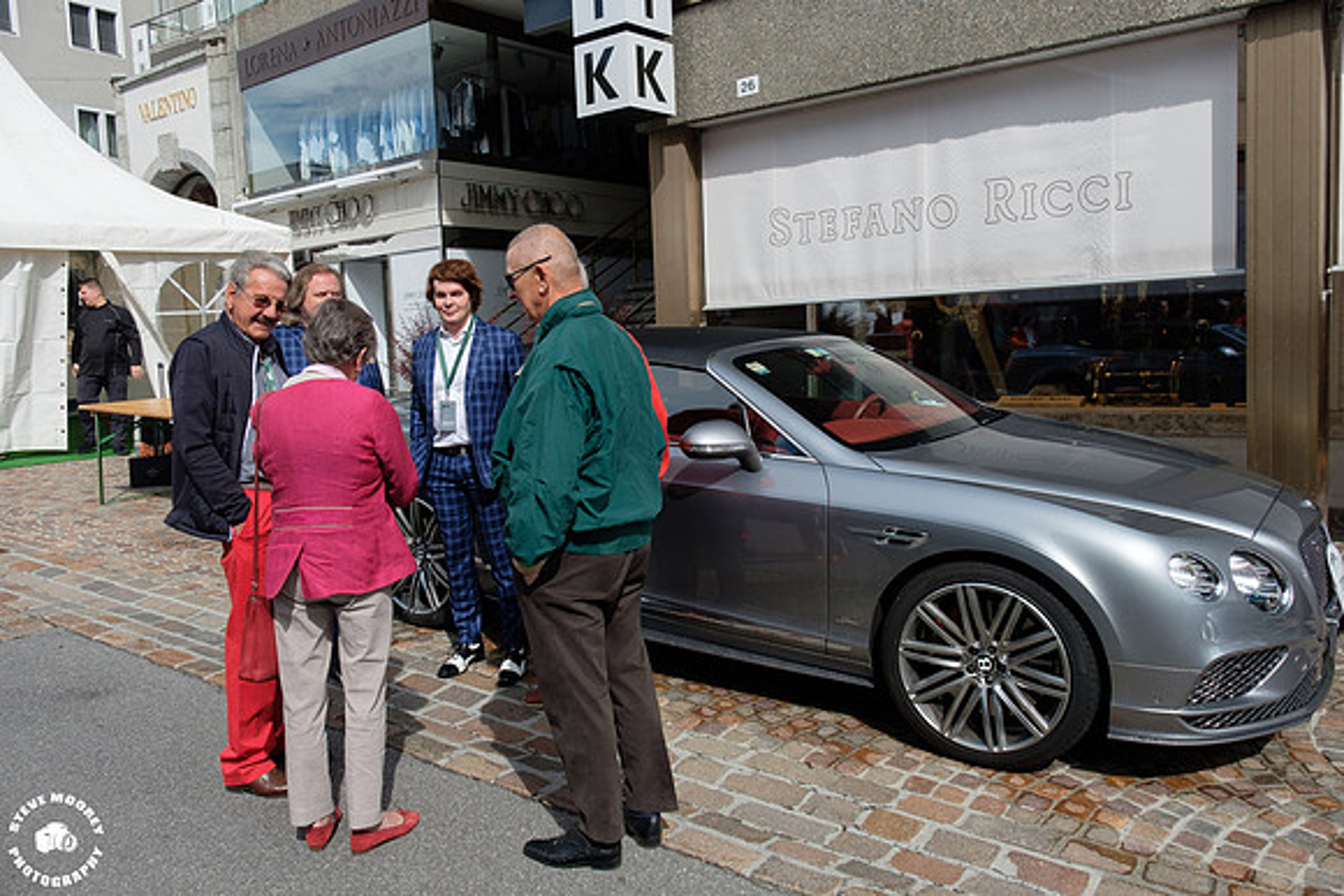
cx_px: 672
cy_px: 448
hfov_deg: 67.4
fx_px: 1008
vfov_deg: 48.0
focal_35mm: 27
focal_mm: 18
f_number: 10
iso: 250
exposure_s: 1/125
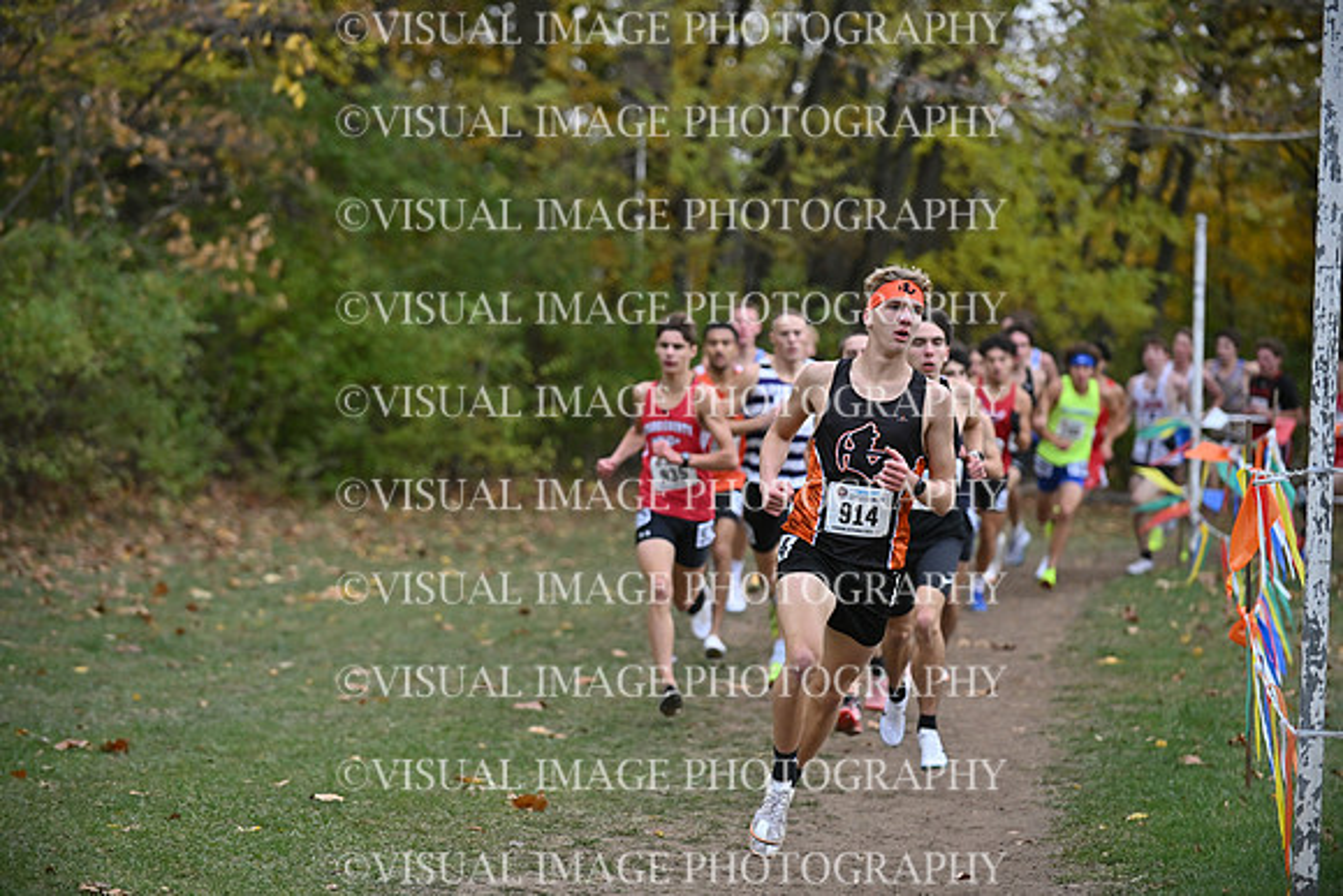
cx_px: 672
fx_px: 4851
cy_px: 448
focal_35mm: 130
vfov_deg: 10.6
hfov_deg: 15.8
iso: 1000
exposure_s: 1/4000
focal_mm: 130
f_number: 3.5
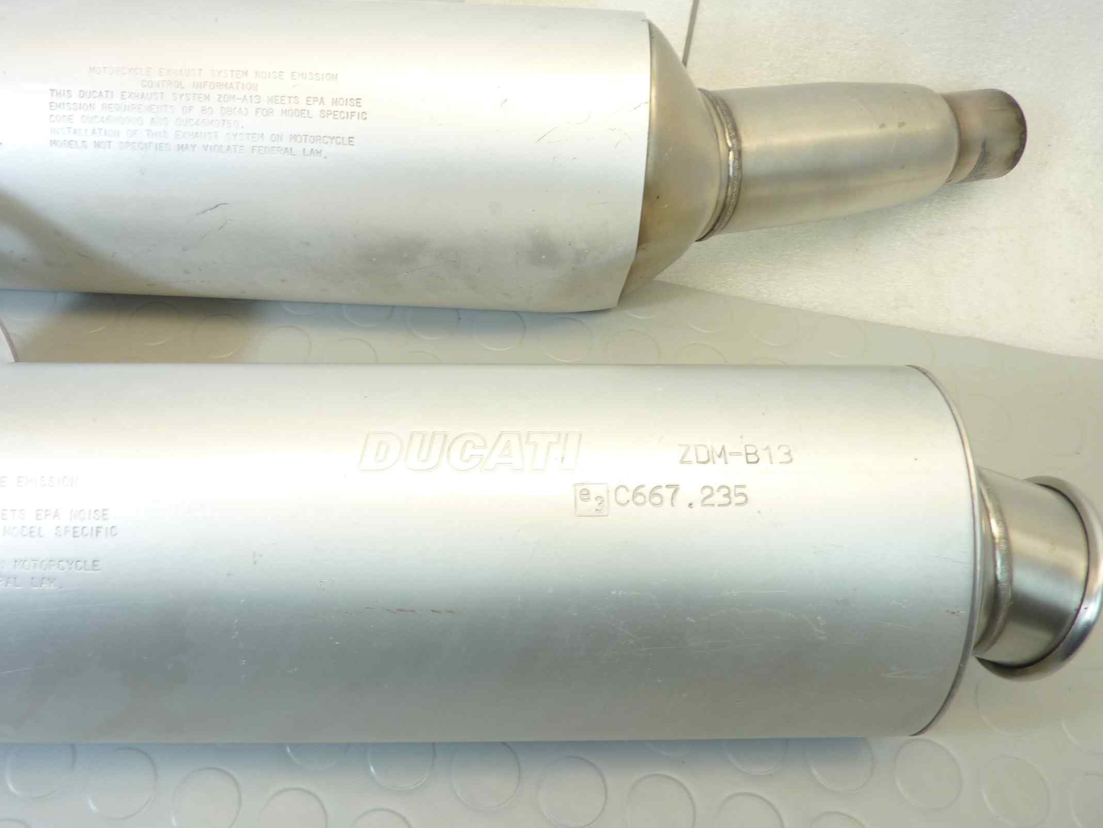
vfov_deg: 46.6
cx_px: 475
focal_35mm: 30
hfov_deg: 59.7
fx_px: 956
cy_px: 334
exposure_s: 1/20
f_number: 3.3
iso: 80
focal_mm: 4.1
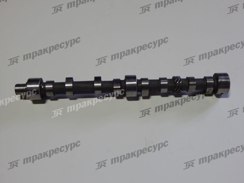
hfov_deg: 39.7
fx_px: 338
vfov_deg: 30.3
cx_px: 122
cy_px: 92
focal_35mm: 48
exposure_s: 1/30
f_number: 3.7
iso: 280
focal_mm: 8.6
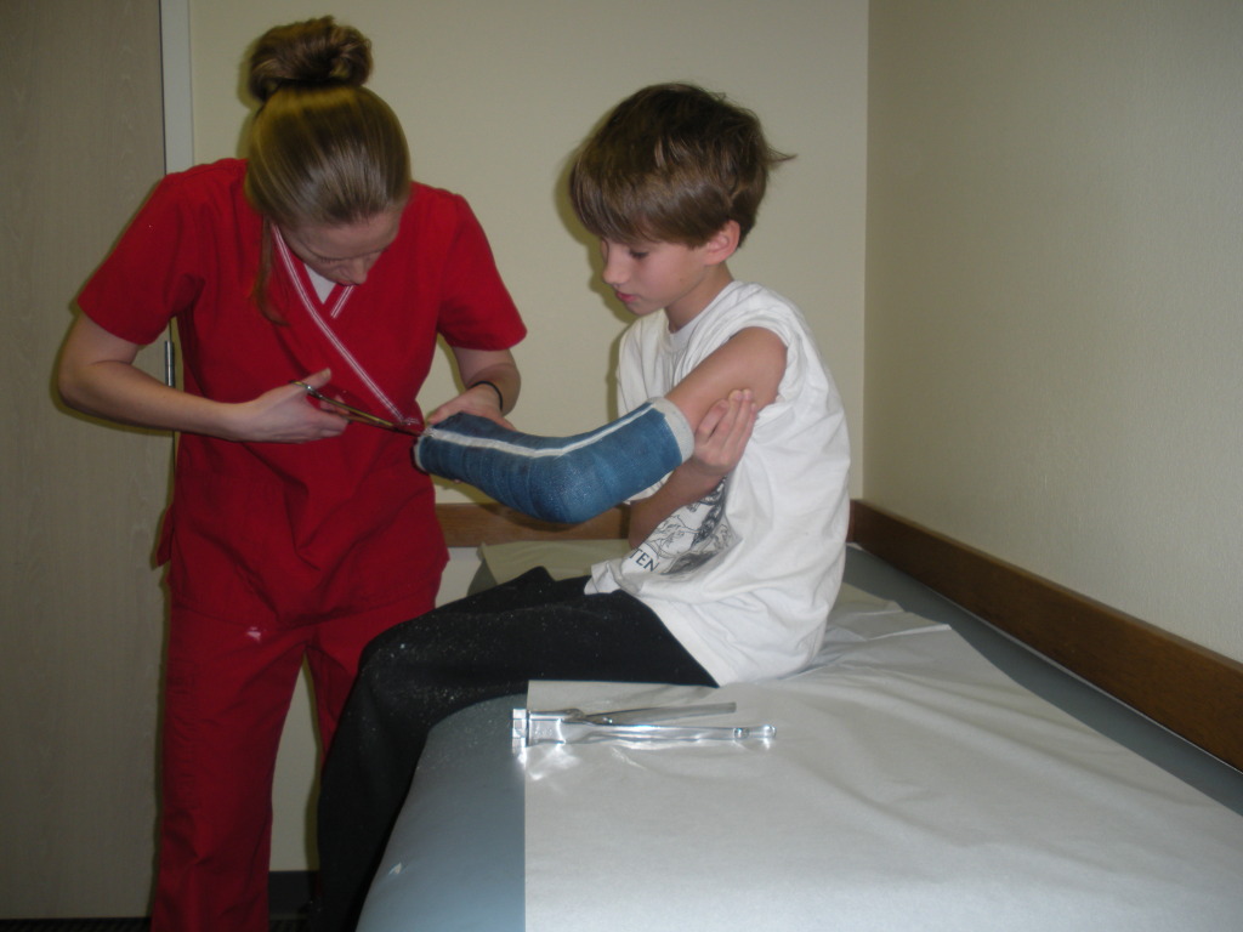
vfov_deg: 39.7
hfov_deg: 51.4
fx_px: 1293
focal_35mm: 36
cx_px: 622
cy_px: 466
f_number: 3.5
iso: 68
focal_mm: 6.3
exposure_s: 1/30
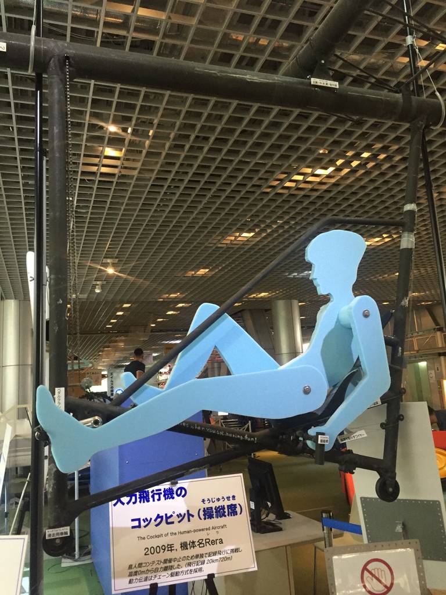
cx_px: 223
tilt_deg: +11.3
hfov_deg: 48.2
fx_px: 498
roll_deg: +3.2
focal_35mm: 29
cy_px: 298
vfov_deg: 61.7
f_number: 2.2
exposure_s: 1/30
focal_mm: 4.15
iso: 160
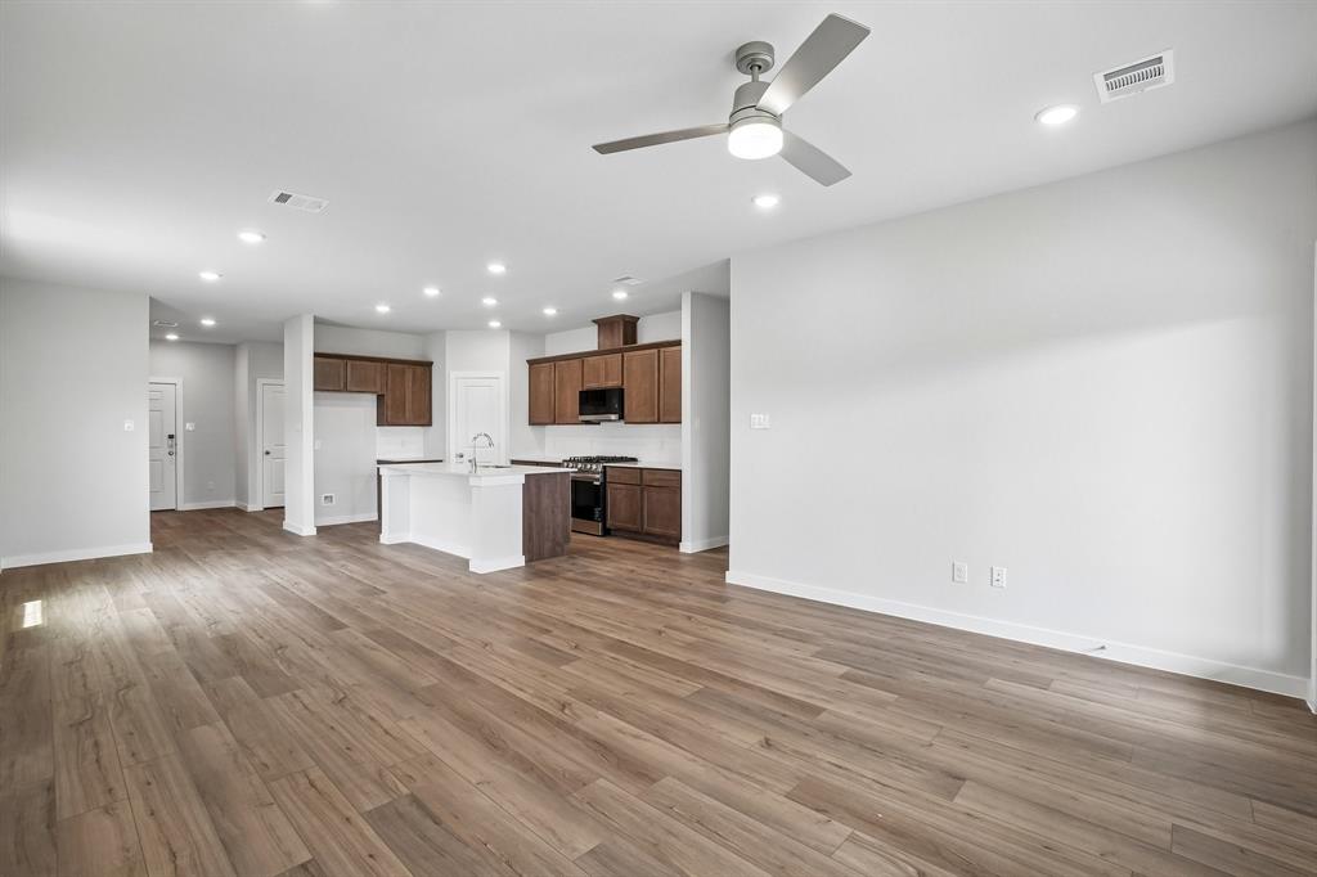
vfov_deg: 77.3
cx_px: 658
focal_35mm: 15
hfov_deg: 100.4
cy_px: 438
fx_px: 549
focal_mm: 10
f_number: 8
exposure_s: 1/30
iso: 400
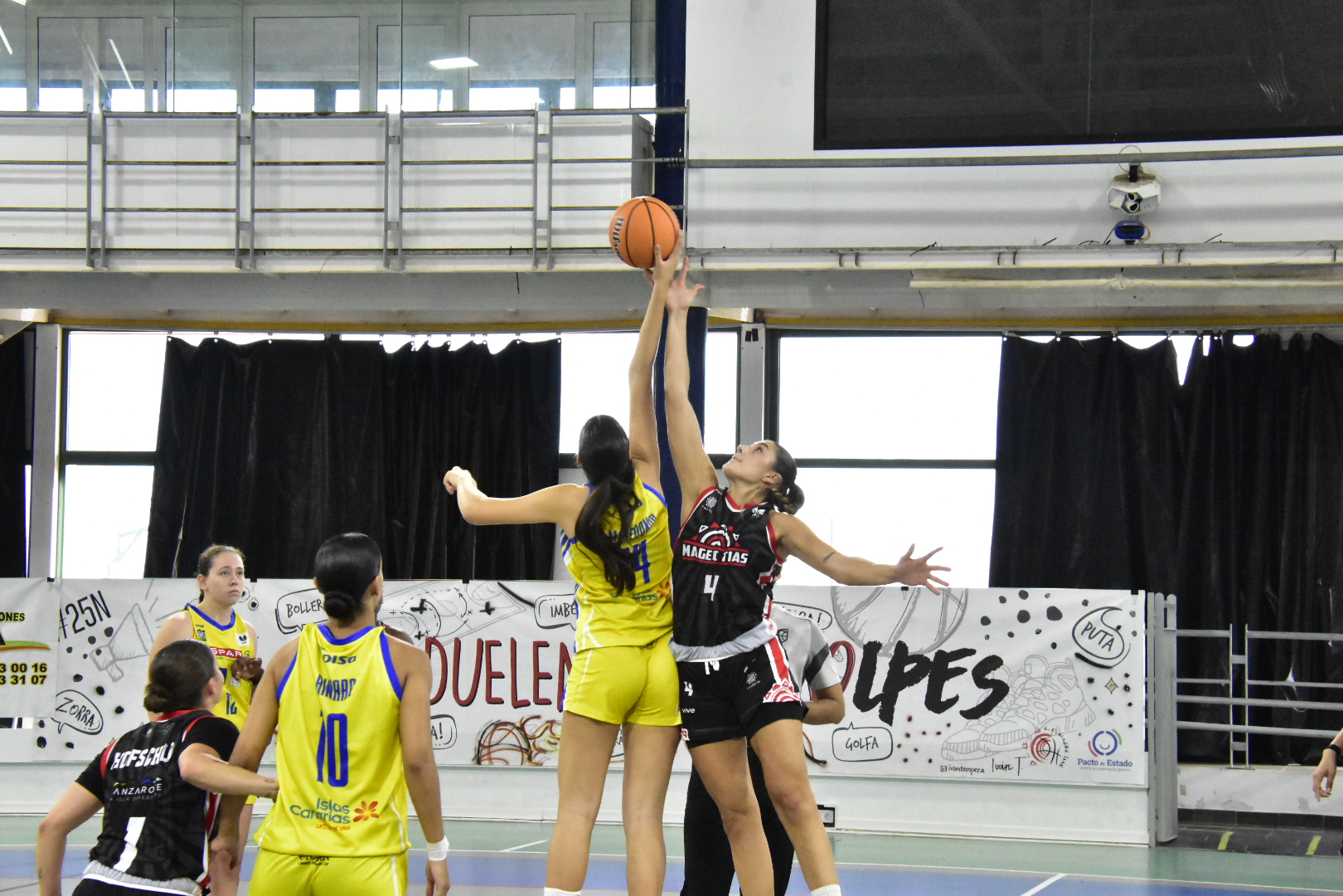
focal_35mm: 90
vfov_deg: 15.2
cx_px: 672
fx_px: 3357
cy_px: 448
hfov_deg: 22.6
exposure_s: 1/500
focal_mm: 60
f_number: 9
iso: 12800
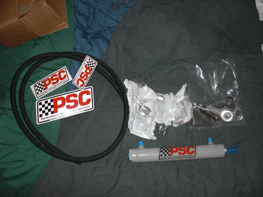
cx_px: 132
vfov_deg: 39.7
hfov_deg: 51.4
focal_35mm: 36
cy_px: 98
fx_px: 274
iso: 200
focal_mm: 6.3
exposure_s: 1/60
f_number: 2.8
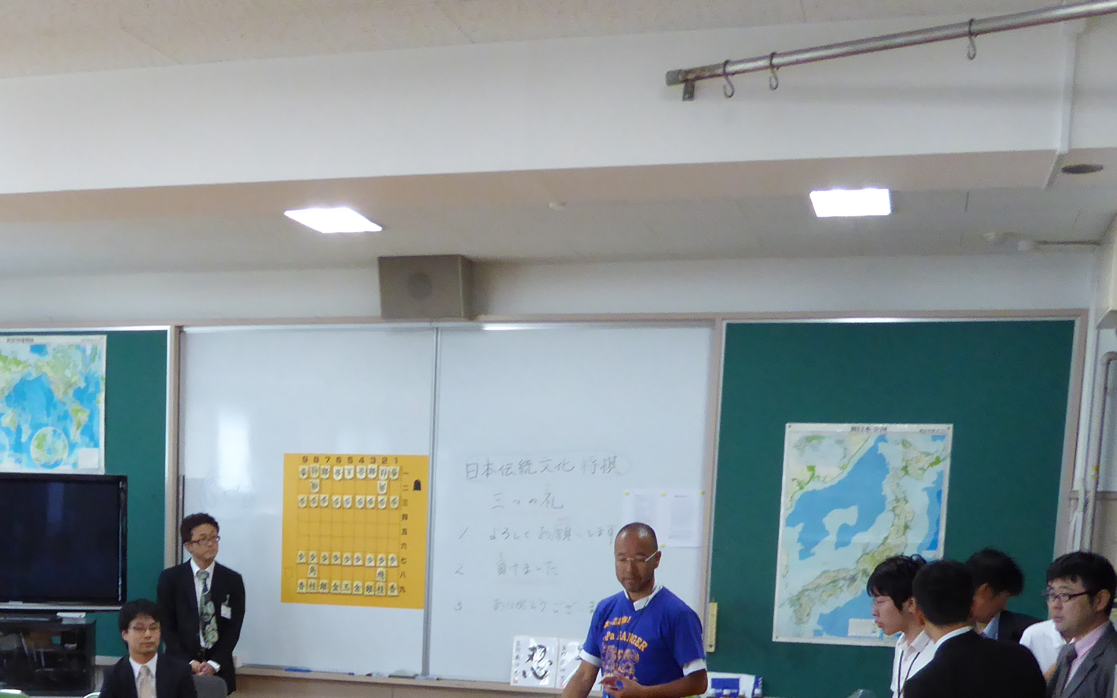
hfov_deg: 36.2
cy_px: 780
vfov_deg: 22.2
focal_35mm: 55
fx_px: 1674
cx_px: 308
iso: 400
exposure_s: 1/50
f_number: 3.3
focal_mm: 4.3
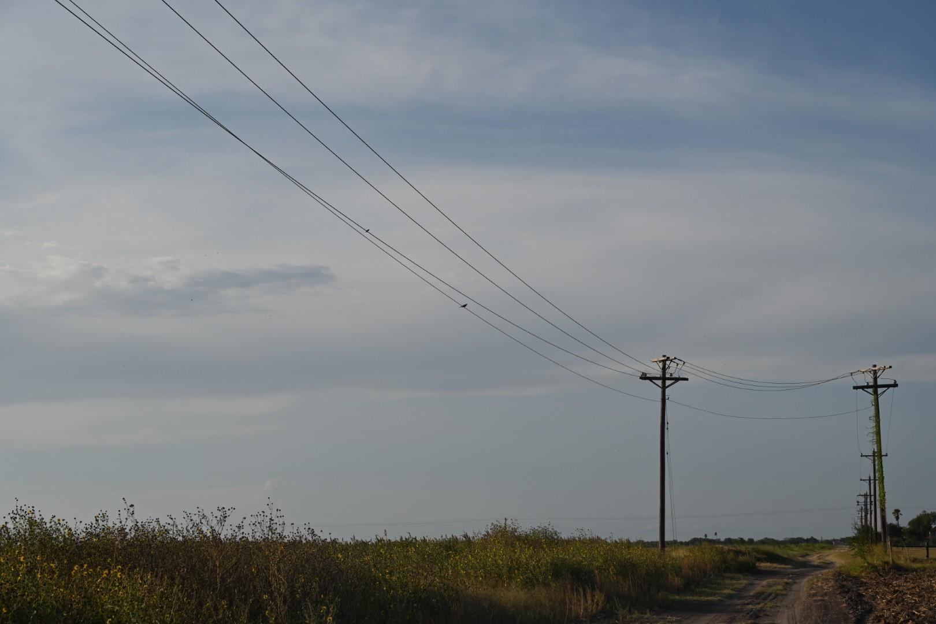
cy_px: 312
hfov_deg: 28.8
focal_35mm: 70
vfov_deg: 19.5
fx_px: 1820
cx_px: 468
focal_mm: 70
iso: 100
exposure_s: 1/500
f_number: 8
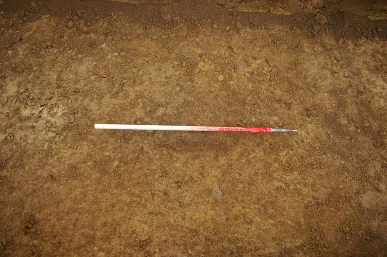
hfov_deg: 59.5
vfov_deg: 41.7
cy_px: 128
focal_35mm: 32
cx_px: 194
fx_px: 338
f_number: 5.6
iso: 200
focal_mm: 21
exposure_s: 1/45
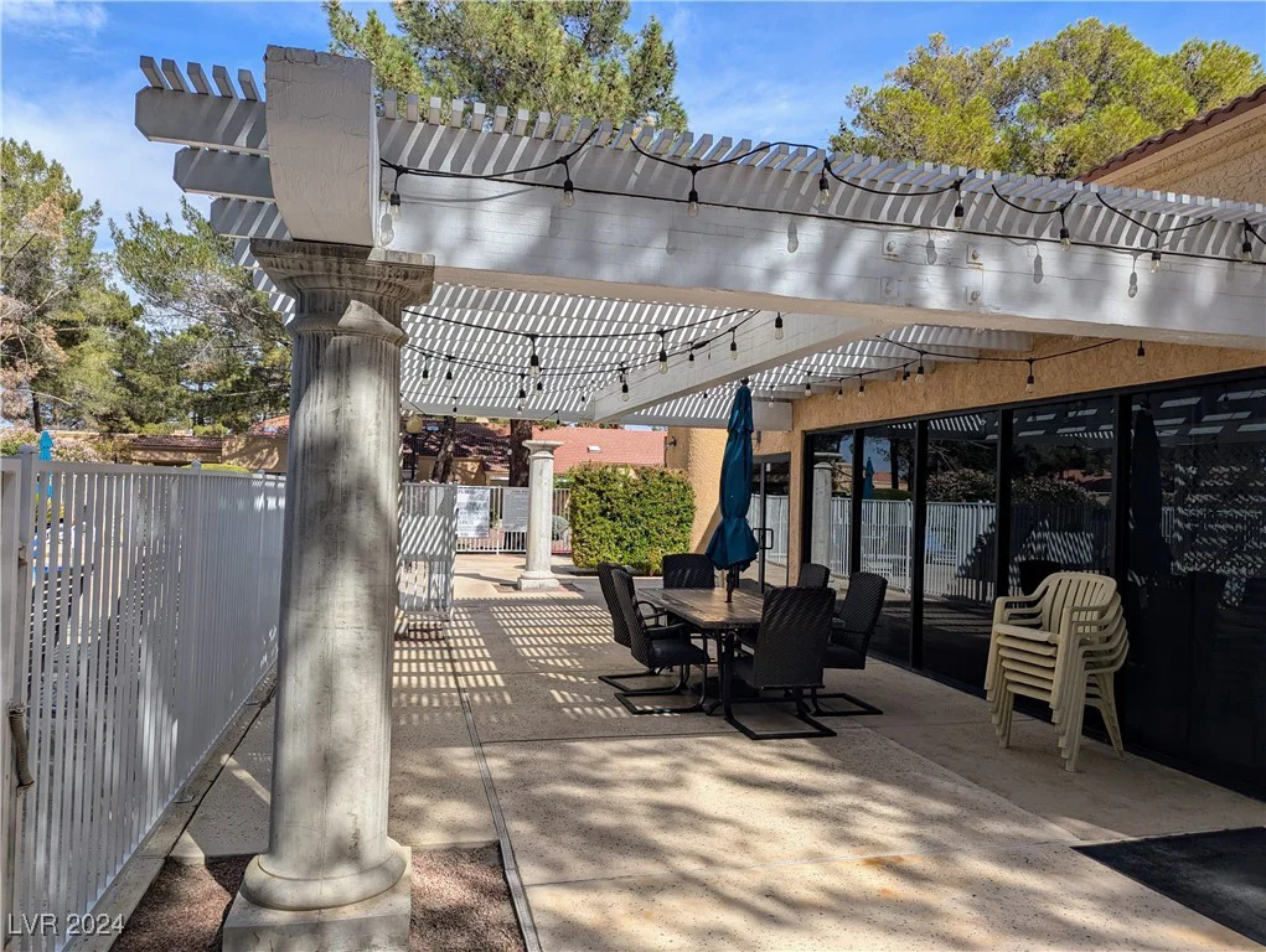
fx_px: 879
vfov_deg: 56.9
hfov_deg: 71.5
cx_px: 633
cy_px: 476
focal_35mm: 24
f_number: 1.85
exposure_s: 1/2179
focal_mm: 6.81
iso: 44
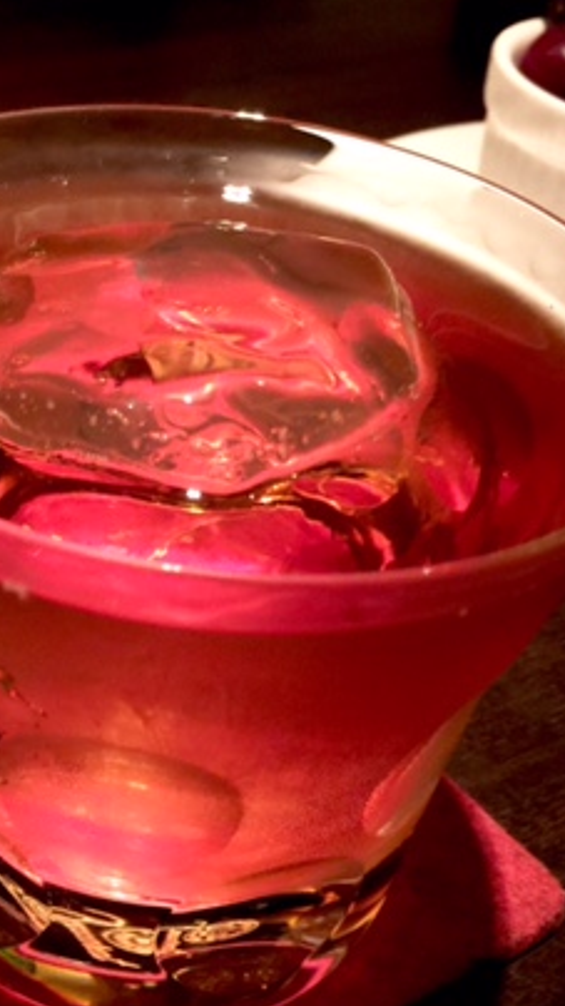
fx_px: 1333
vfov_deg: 41.2
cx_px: 142
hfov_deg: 23.7
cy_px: 580
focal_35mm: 50
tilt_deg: -39.2
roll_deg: -7.3
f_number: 2.2
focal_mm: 4.15
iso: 64
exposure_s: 1/4
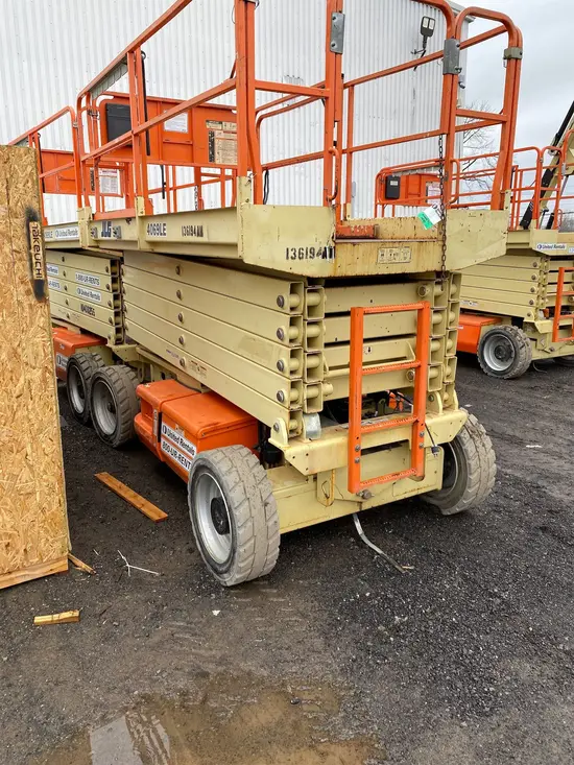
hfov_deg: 53.1
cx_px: 287
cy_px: 382
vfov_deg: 67.3
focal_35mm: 26
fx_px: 575
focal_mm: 4.25
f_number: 1.8
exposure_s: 1/395
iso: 32
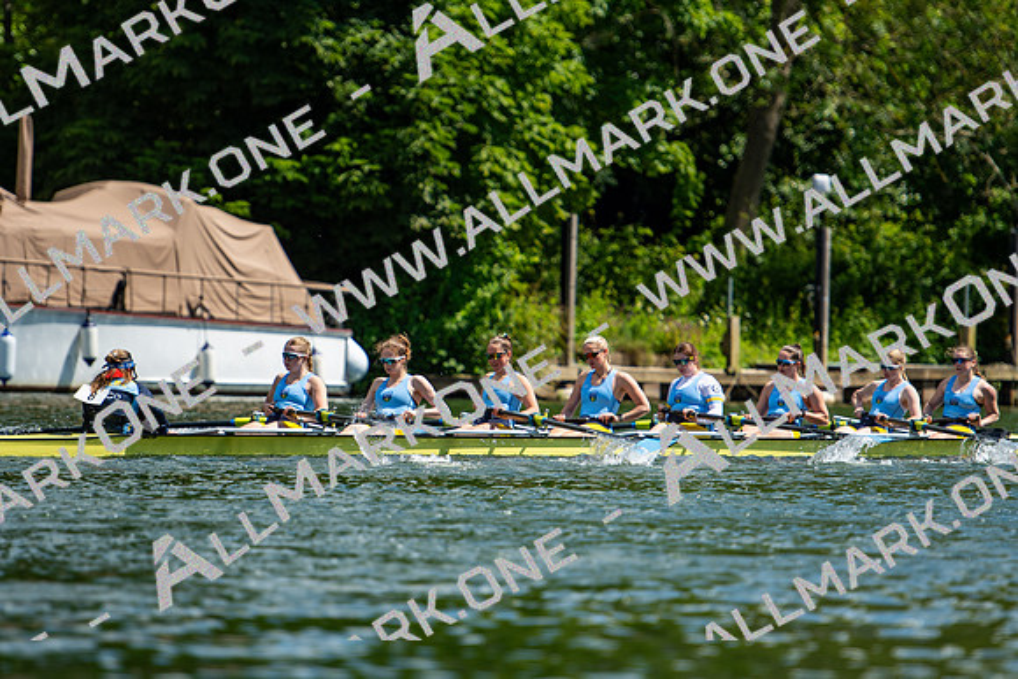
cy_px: 340
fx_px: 7849
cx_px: 509
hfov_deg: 7.4
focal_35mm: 278
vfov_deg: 5.0
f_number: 2.8
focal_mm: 185
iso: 125
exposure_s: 1/2500
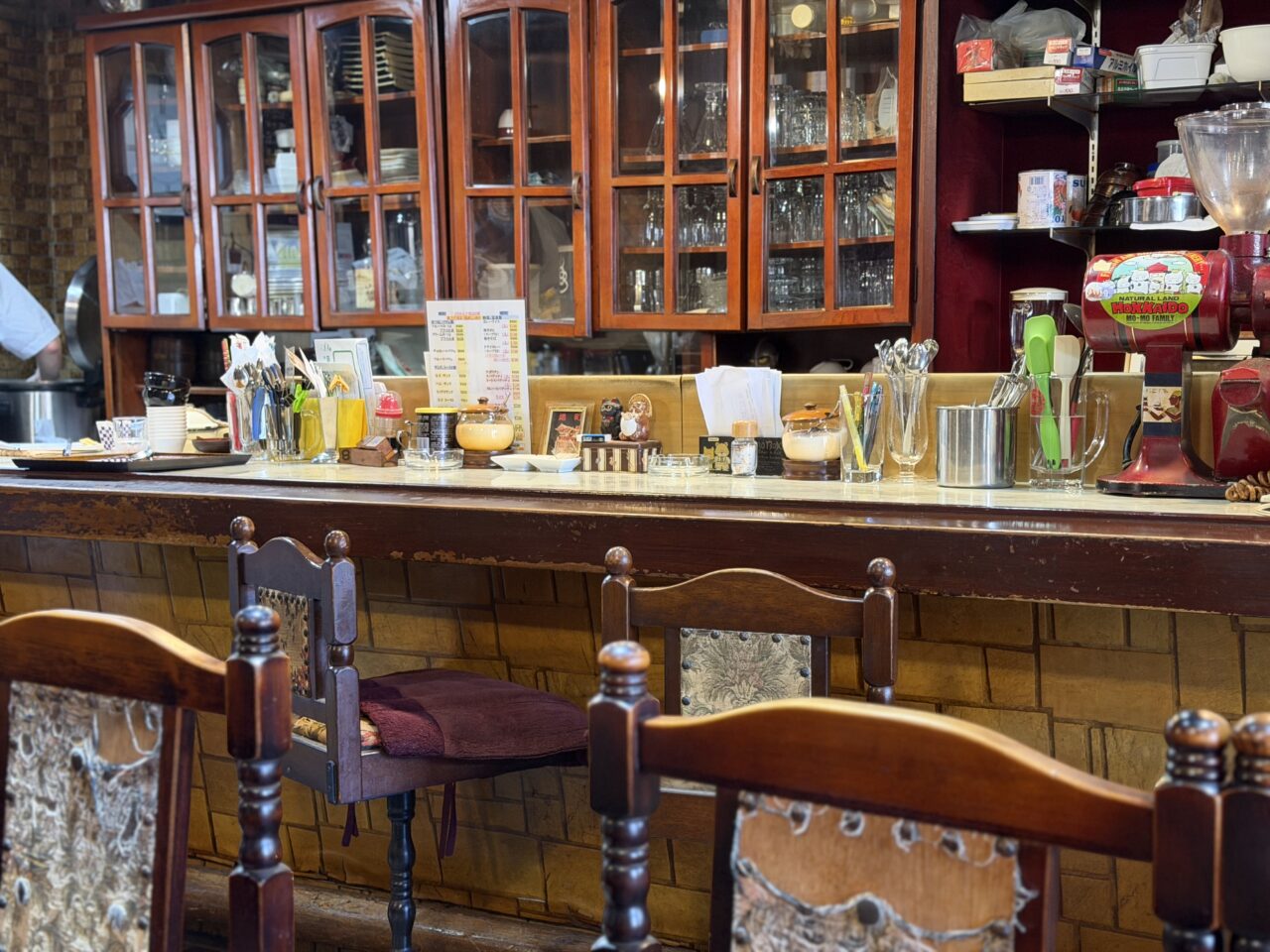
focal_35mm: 48
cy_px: 476
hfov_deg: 39.7
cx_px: 635
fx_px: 1761
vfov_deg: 30.3
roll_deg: +0.1
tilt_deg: -4.6
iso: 400
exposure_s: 1/40
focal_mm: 6.76
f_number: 1.78
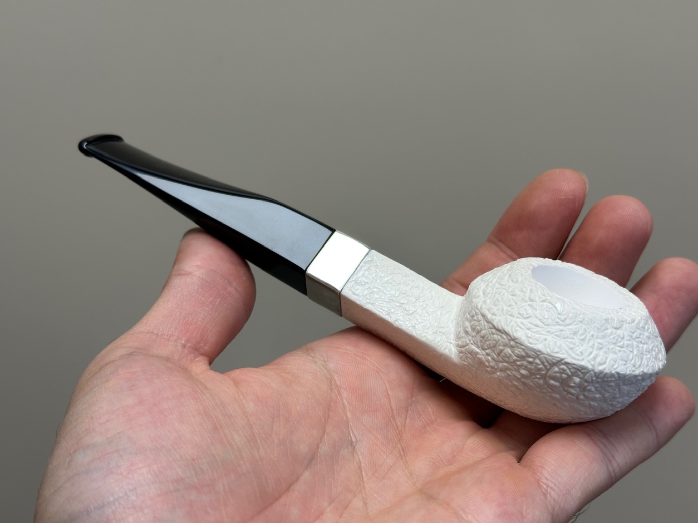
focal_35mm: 49
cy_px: 267
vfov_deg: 29.7
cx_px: 343
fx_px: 988
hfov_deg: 38.9
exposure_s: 1/100
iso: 50
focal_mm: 6.86
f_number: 1.78
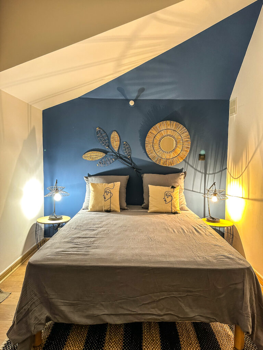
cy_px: 175
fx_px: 243
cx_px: 132
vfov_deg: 71.6
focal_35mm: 24
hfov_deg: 56.8
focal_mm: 6.86
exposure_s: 1/50
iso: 320
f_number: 1.78
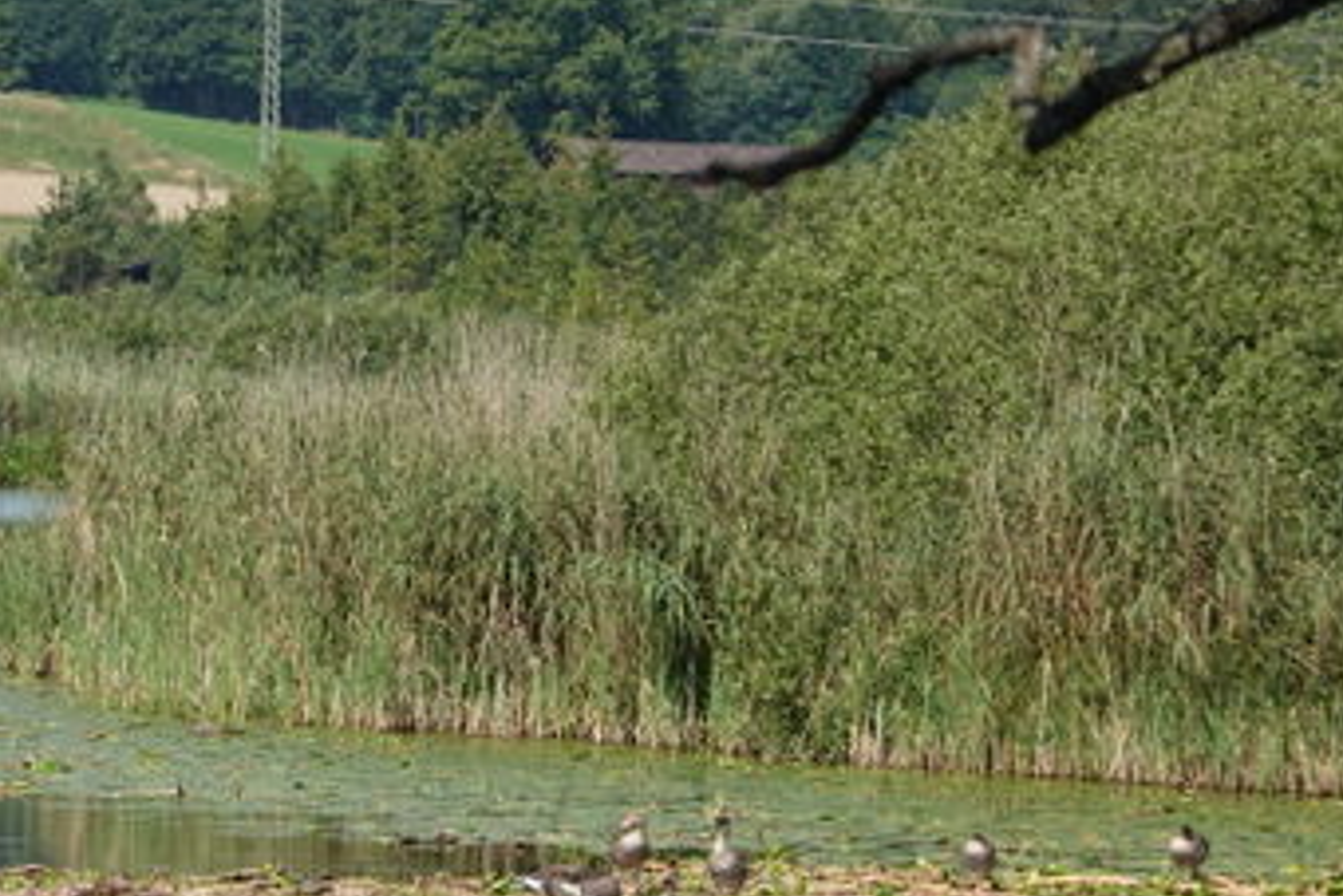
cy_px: 539
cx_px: 182
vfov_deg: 3.7
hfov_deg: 5.5
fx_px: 14032
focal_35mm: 376
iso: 125
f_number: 5.6
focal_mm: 72
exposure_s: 1/500
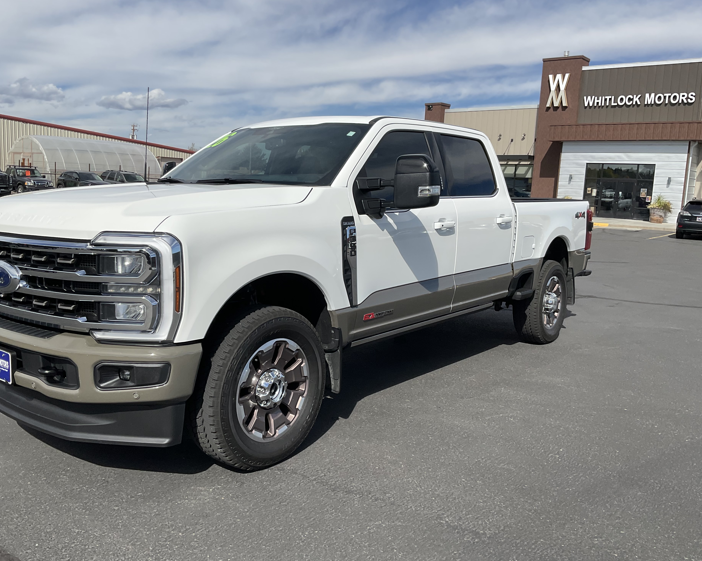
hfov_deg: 57.2
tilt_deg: -8.7
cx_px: 333
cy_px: 278
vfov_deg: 47.1
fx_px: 644
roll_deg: -1.7
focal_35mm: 31
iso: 16
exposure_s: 1/3534
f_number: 1.8
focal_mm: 3
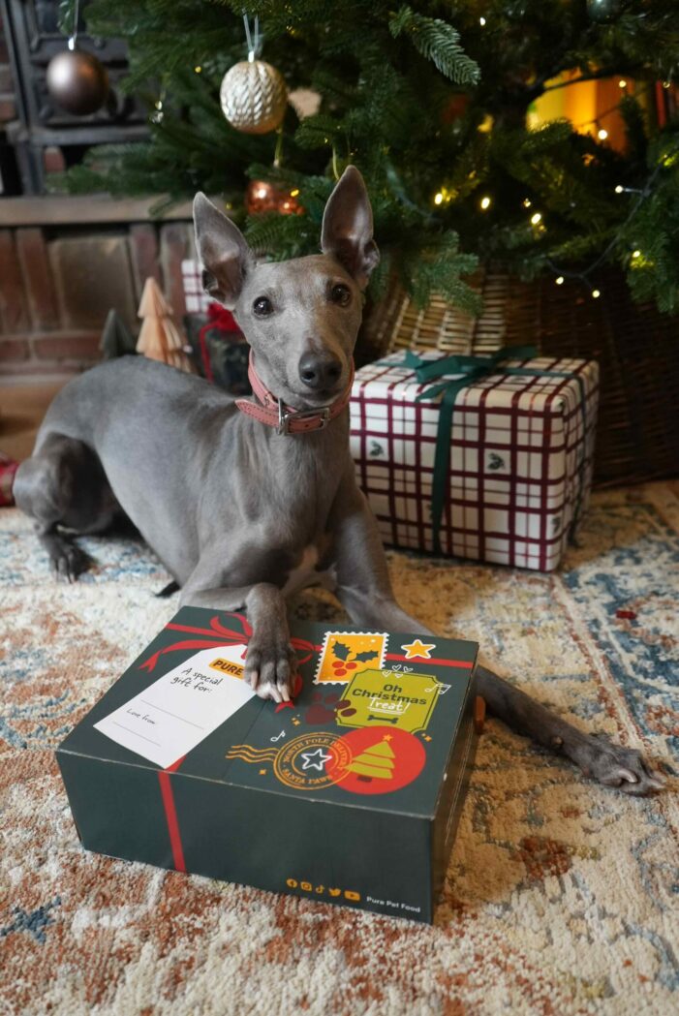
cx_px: 340
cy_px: 508
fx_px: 791
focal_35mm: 28
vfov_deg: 65.4
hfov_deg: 46.5
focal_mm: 28
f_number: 3.5
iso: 5000
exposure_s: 1/160
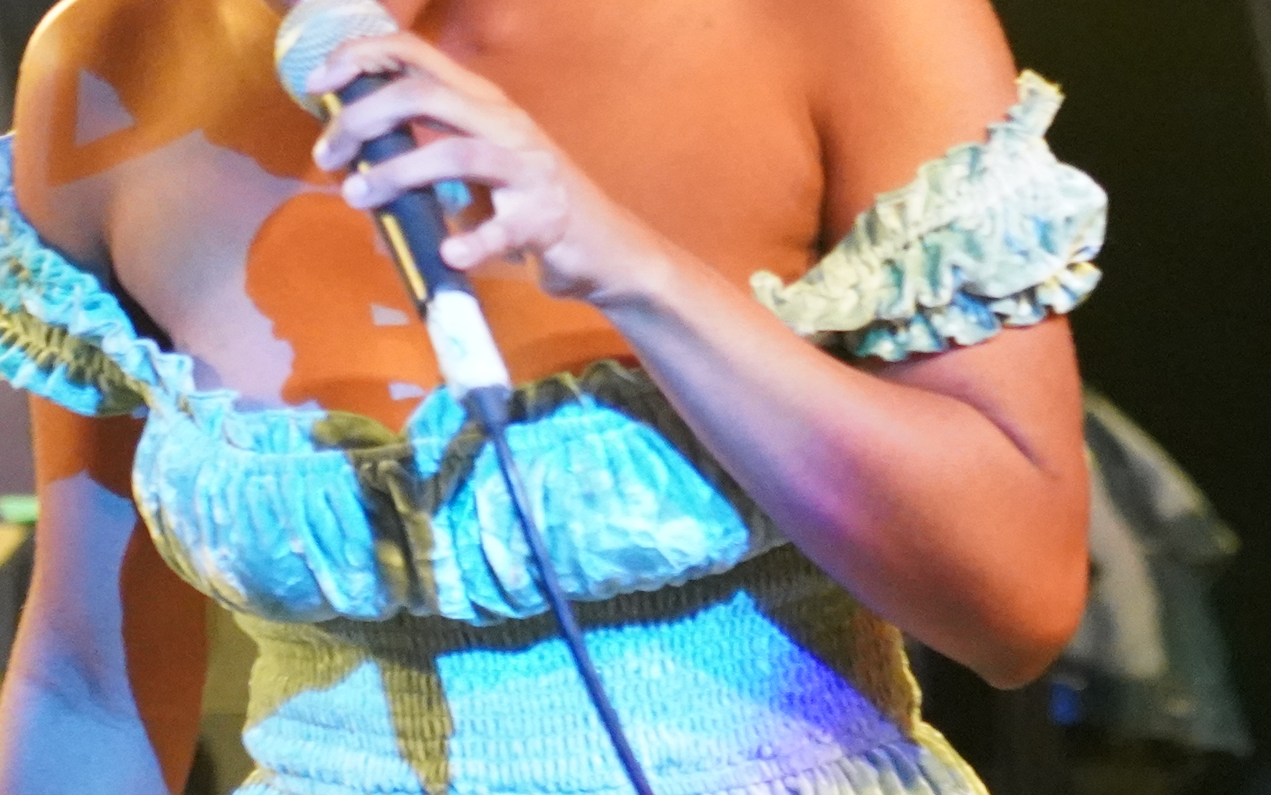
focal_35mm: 318
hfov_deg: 6.6
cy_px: -208
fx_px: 11015
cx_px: 985
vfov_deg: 4.1
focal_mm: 105
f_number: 4
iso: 12800
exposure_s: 1/125
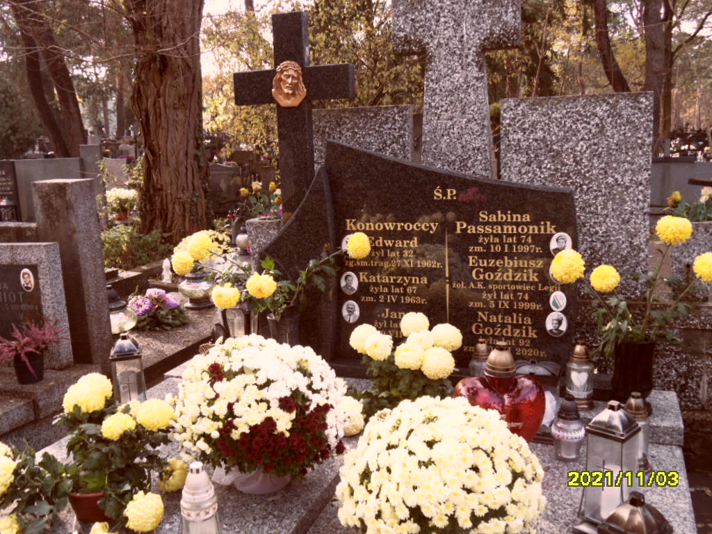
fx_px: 658
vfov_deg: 44.2
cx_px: 356
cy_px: 267
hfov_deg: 56.8
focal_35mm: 32
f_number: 3.4
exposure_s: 1/90
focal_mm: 5.3
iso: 80
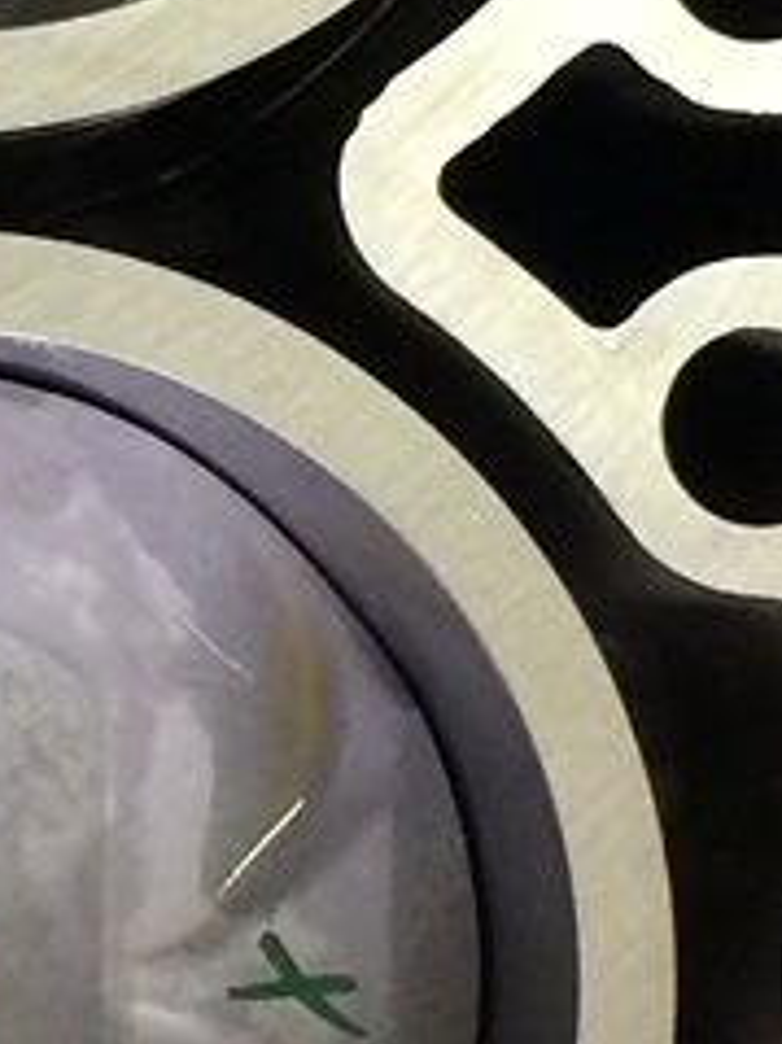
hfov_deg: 7.3
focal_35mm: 198
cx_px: -668
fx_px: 5969
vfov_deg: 10.0
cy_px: 734
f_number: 2.2
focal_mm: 4.15
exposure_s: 1/33
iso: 80
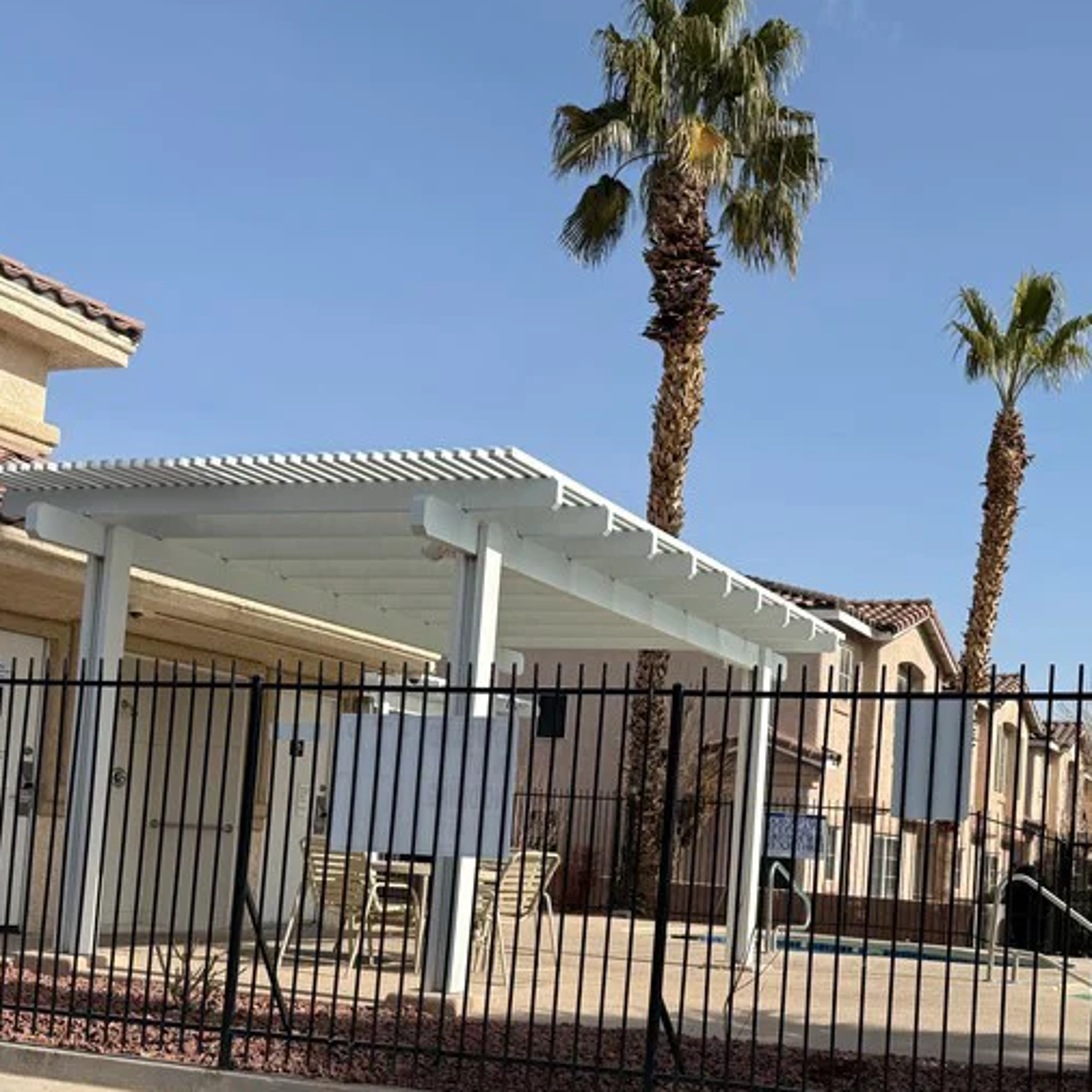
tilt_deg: +3.1
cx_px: 750
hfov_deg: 38.6
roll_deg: -4.4
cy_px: 783
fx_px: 1535
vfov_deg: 38.4
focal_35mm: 43
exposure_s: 1/5319
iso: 80
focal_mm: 6.76
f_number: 1.78
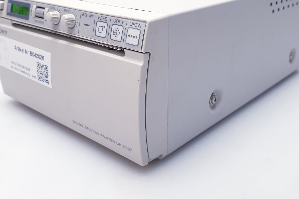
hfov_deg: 47.4
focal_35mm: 41
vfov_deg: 32.1
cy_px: 54
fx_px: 341
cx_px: 154
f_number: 2.4
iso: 80
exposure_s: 1/50
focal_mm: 4.3
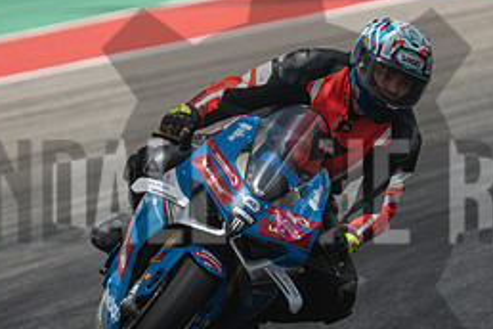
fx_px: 12913
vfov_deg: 1.5
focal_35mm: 943
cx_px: 287
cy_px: 194
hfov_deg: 2.2
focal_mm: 280
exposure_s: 1/4000
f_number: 2.8
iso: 320
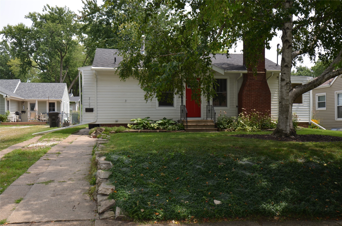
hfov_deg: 53.2
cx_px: 171
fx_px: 341
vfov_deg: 36.7
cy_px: 113
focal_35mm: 36
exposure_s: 1/160
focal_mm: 24
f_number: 6.3
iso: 100
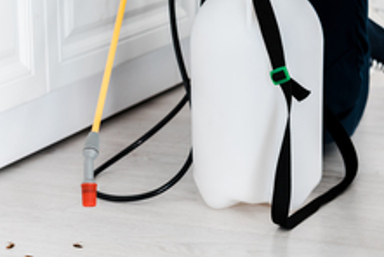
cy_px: 170
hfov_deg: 17.9
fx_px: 1218
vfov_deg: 12.0
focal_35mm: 114
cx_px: 174
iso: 320
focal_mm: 55
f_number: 4.5
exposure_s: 1/160
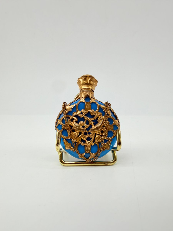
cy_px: 116
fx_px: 160
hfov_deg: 56.8
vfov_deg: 71.6
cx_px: 86
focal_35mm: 24
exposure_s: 1/507
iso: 50
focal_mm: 2.22
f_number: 2.2
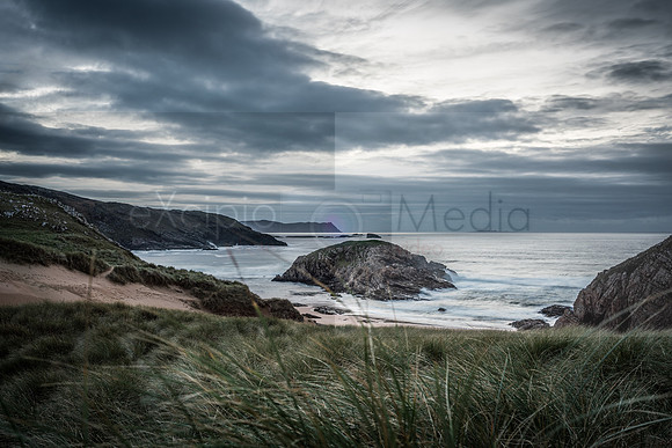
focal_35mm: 35
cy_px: 224
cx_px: 336
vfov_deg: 37.9
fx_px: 653
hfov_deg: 54.4
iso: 100
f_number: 7.1
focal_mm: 35
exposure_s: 2.5
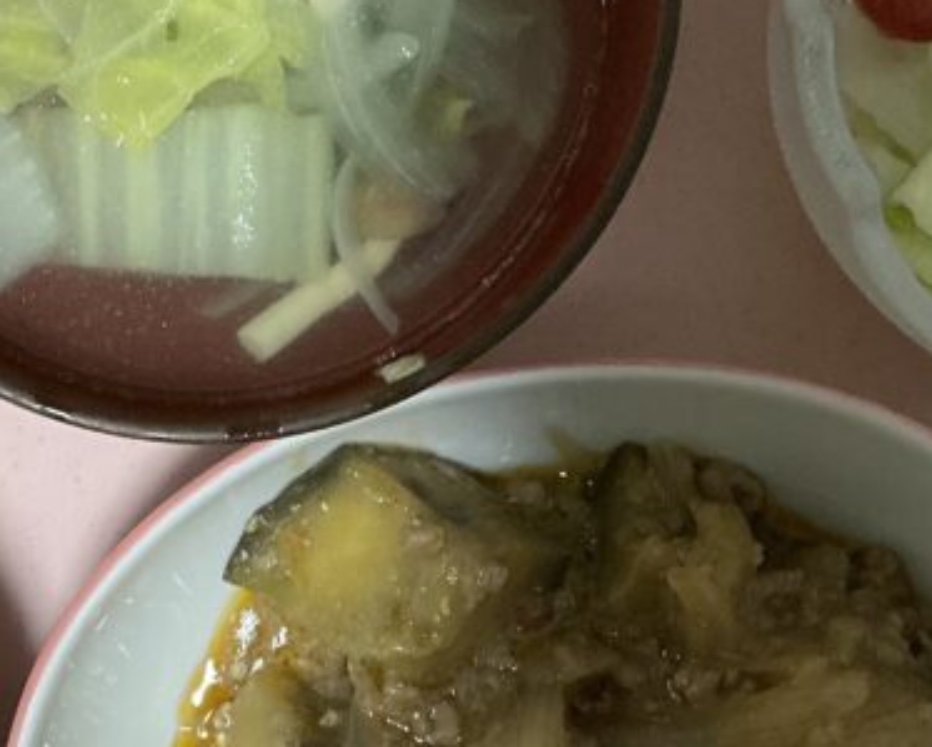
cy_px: 347
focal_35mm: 75
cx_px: 157
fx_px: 2070
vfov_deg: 20.5
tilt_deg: -86.1
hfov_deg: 24.9
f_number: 1.8
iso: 160
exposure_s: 1/60
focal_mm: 3
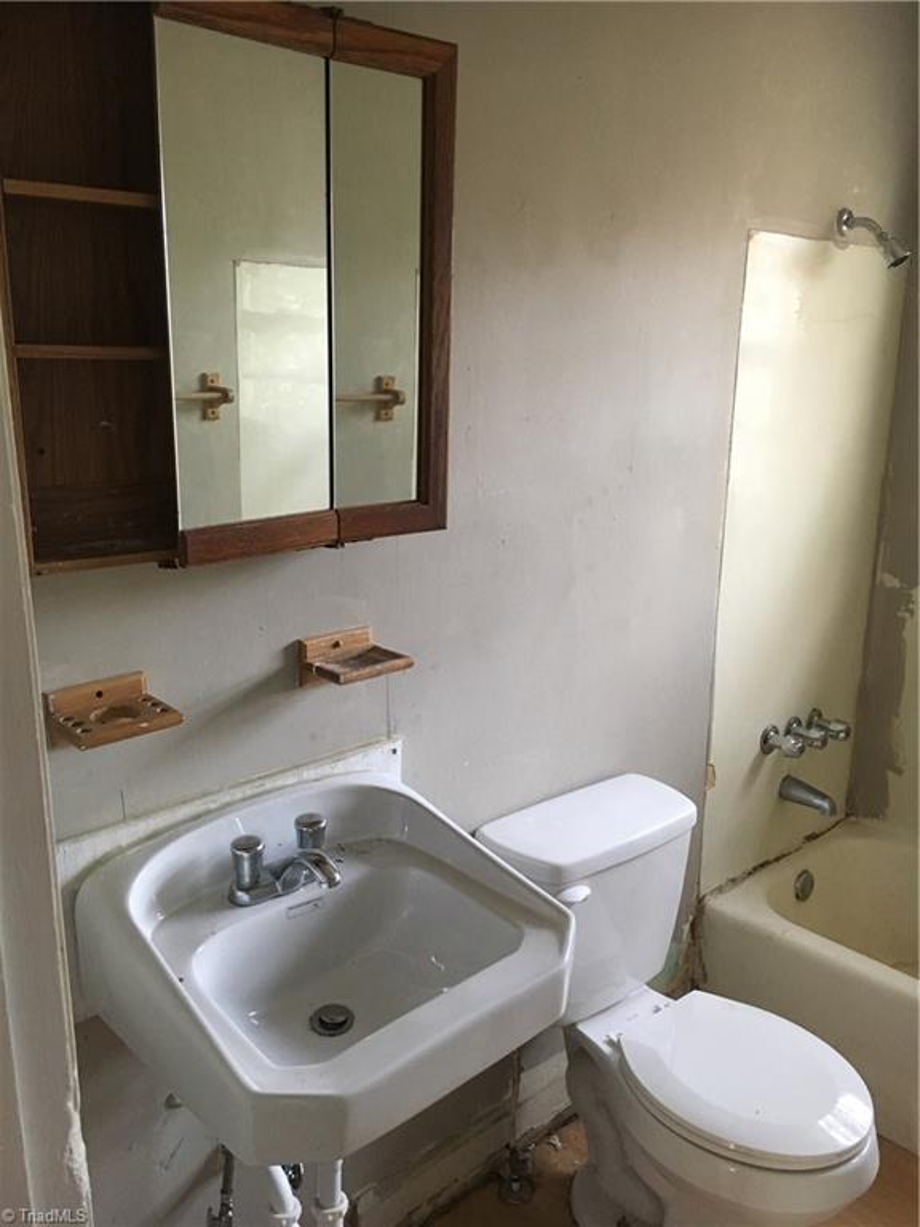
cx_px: 460
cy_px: 614
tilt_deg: -14.5
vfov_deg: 61.7
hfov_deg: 48.2
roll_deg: -0.3
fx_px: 1028
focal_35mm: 29
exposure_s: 1/30
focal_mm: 4.15
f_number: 2.2
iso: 125
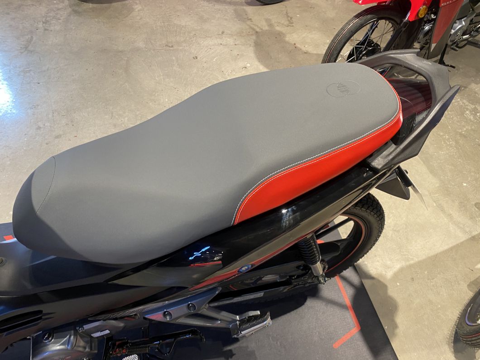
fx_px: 361
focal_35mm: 26
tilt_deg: -50.0
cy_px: 180
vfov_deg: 53.1
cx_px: 240
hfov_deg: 67.3
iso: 125
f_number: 1.8
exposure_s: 1/50
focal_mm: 4.25
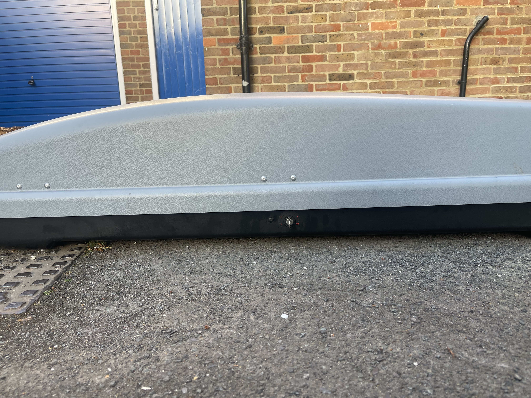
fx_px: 383
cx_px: 266
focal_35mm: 25
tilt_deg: -12.3
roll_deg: +1.4
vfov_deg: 54.9
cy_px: 199
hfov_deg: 69.4
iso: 32
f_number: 1.6
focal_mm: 5.1
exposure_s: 1/121
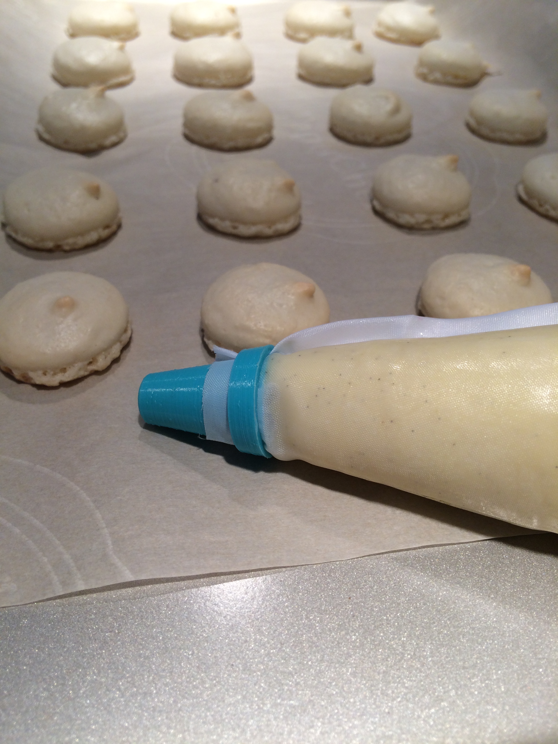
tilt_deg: -44.5
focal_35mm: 29
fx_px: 623
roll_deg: -1.6
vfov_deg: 61.7
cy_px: 372
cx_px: 279
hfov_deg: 48.2
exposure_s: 1/120
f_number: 2.2
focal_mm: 4.15
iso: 50
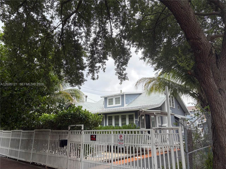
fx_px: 170
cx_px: 113
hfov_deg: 67.3
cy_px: 84
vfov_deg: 53.1
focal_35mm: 26
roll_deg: +0.8
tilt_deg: +16.7
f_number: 1.6
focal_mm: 5.96
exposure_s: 1/1484
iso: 50
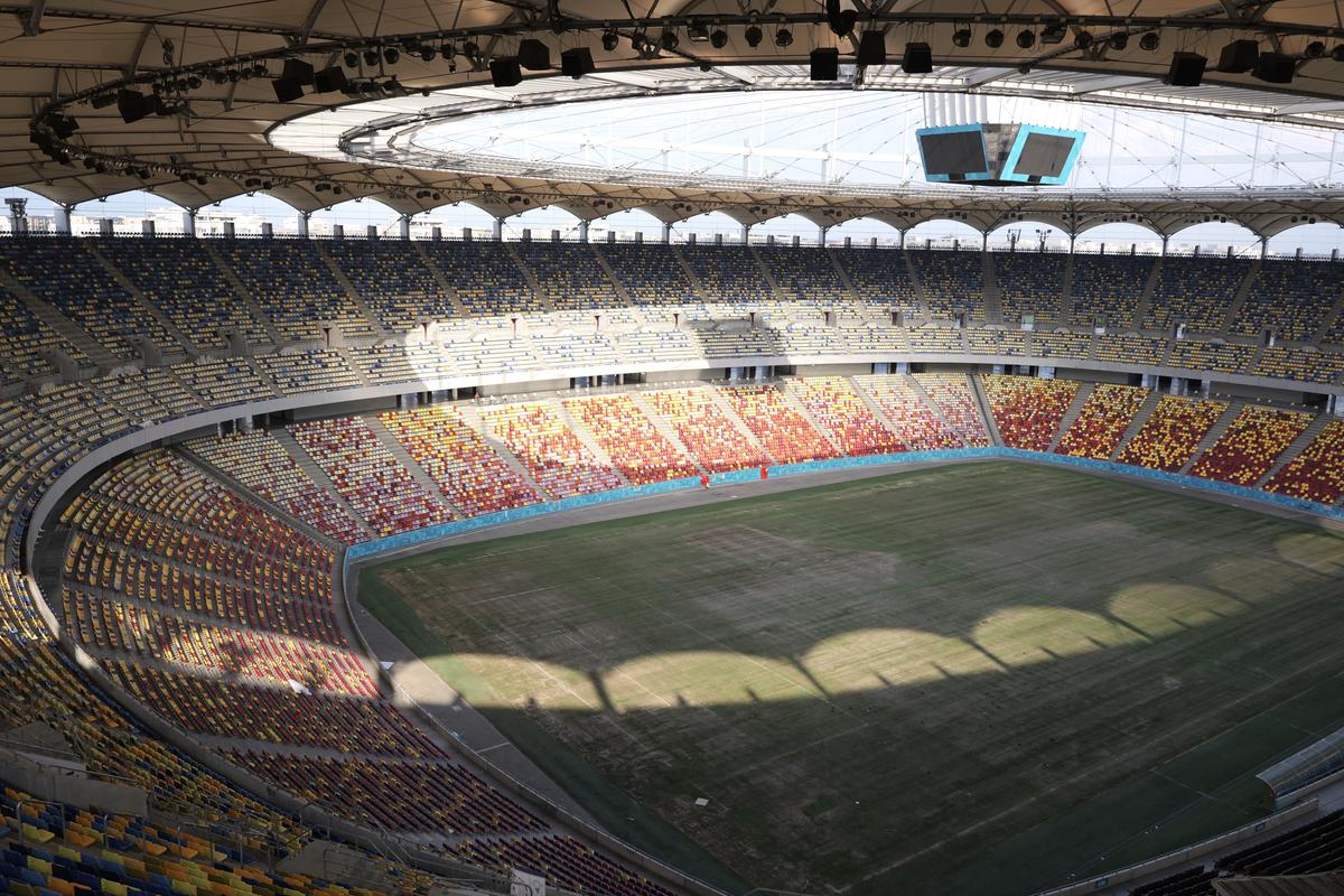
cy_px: 448
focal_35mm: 25
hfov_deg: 71.5
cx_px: 672
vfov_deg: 51.3
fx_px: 933
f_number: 4
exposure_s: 1/1000
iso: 250
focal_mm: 25
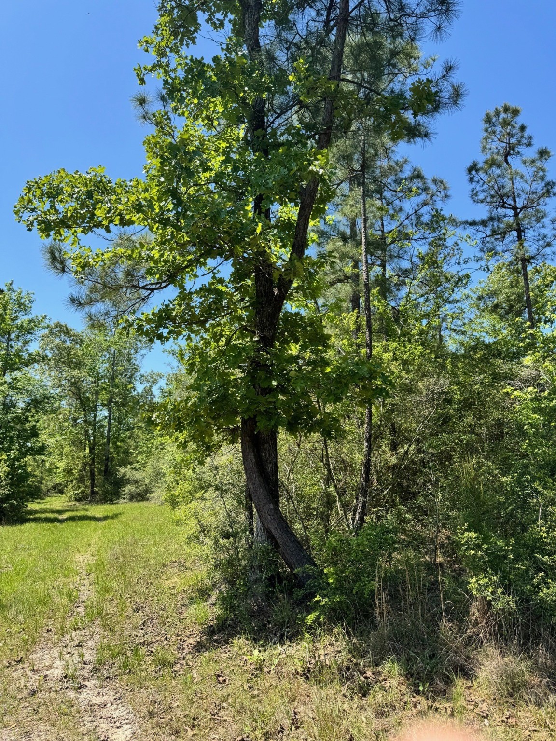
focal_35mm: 24
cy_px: 370
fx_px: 514
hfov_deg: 56.8
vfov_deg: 71.6
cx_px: 278
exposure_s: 1/1869
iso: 80
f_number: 1.78
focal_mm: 6.76
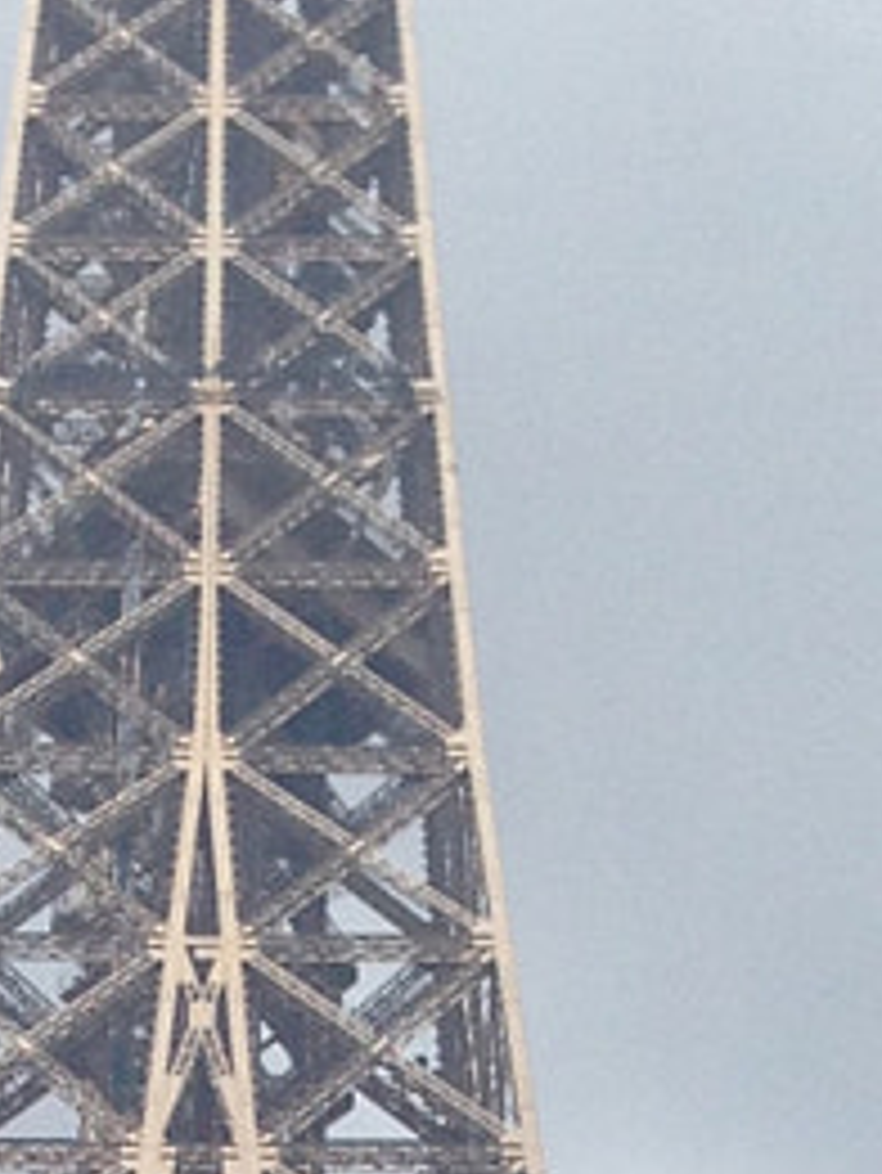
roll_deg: -2.3
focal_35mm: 202
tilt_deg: +37.1
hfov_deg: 7.4
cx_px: 198
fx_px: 6857
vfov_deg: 9.1
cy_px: 2478
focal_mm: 4.12
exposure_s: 1/1748
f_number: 2.4
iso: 50
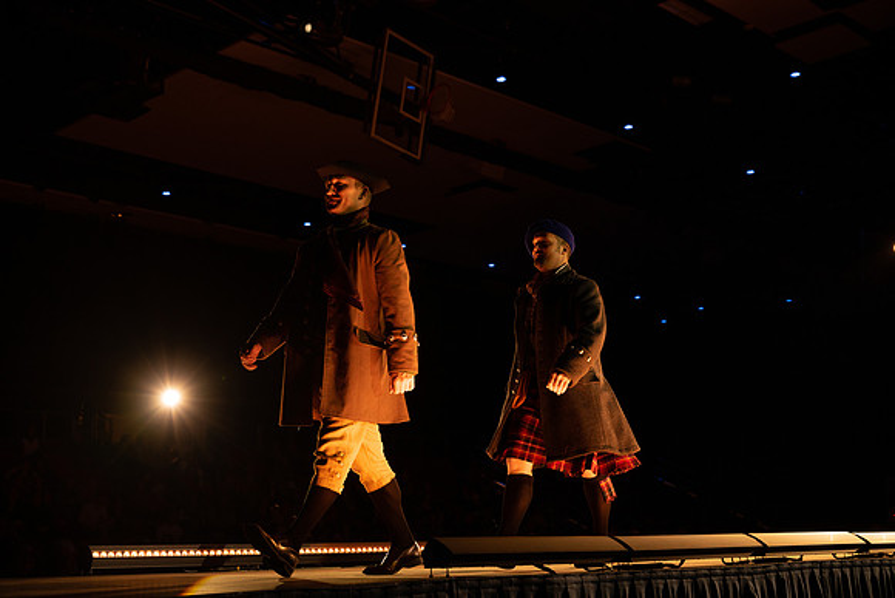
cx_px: 448
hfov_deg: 41.9
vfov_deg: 28.7
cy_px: 299
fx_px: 1169
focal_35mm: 47
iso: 800
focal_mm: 47
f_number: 4
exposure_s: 1/400
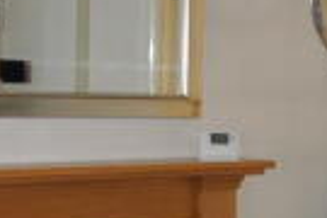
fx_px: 1190
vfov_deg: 10.2
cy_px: 316
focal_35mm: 131
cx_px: 319
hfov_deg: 15.4
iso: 200
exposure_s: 1/60
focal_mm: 18
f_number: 3.5
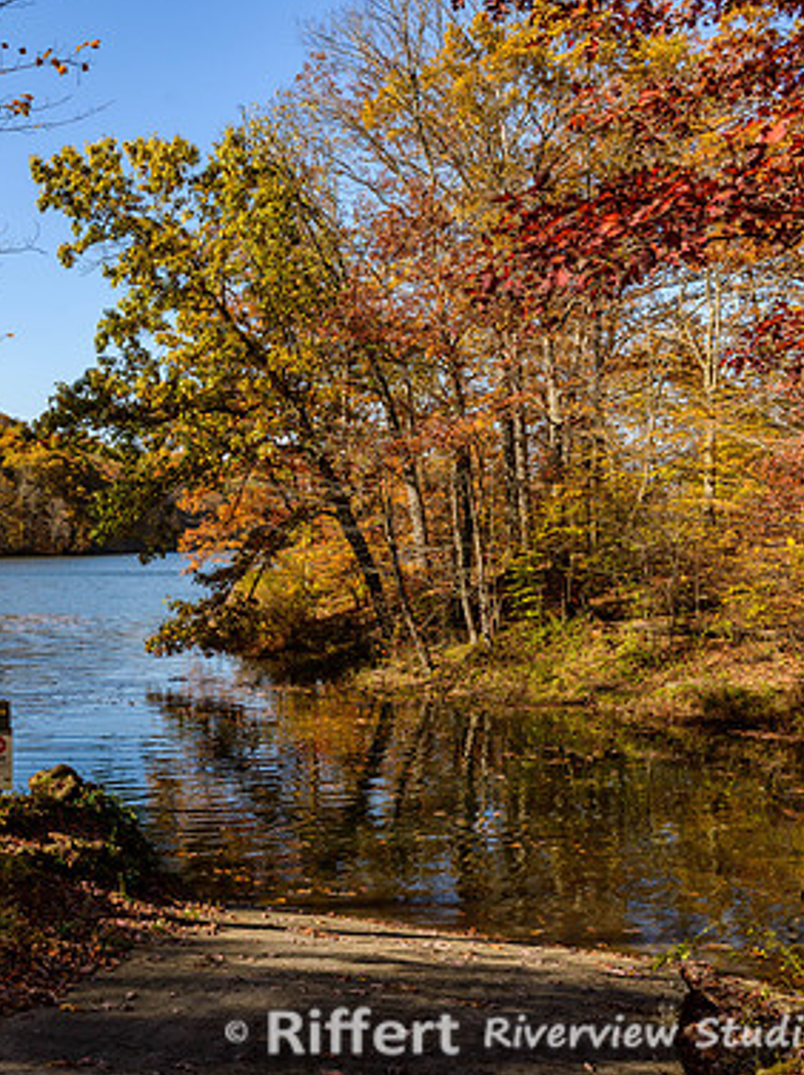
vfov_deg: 46.8
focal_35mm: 40
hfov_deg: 33.4
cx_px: 34
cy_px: 532
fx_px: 1241
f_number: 8
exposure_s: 1/320
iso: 200
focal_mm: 27
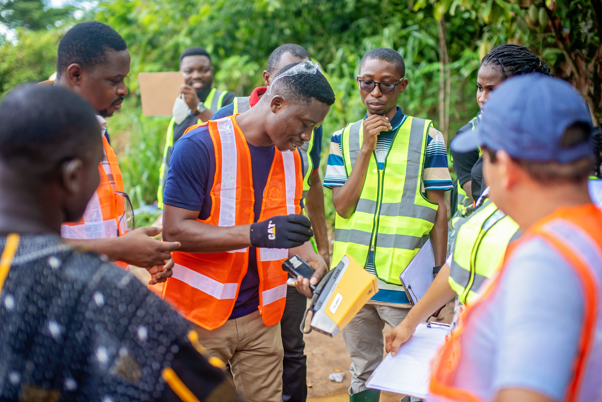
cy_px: 201
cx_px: 301
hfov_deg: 39.6
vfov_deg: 27.0
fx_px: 836
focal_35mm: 50
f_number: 2
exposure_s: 1/3200
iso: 320
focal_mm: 50
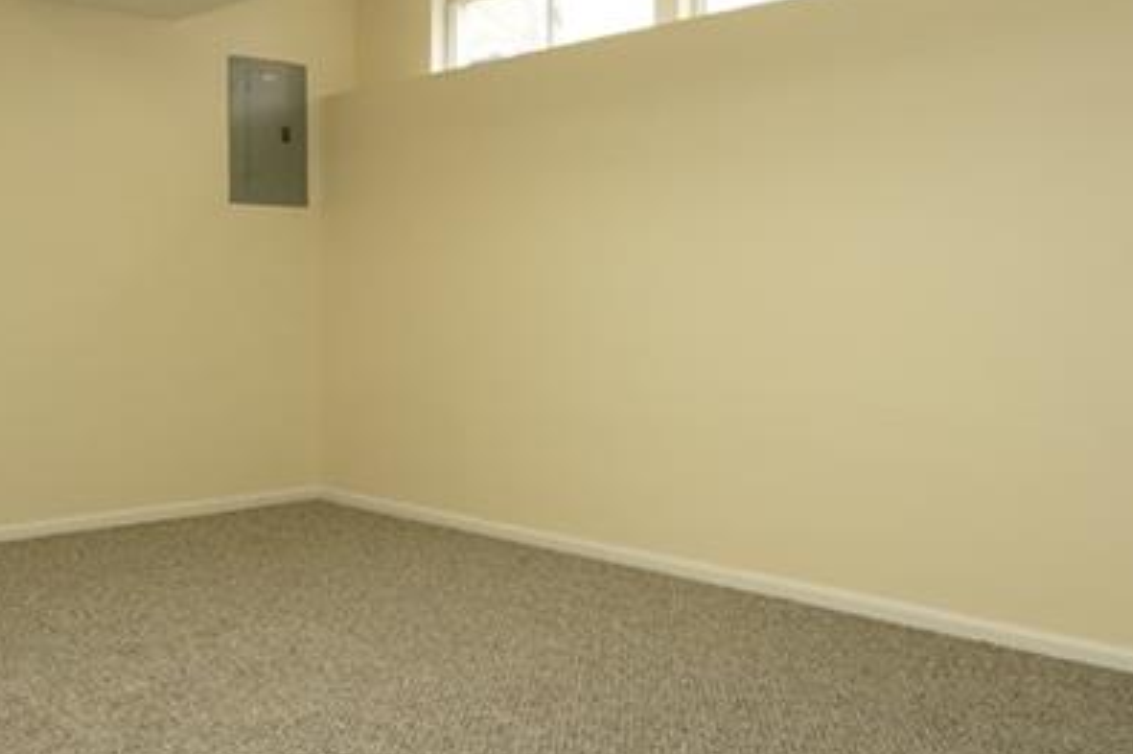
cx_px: 489
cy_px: 279
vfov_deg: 32.5
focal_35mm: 41
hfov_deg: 47.4
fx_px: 1288
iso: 640
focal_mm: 10.5
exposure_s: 1/125
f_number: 4.5
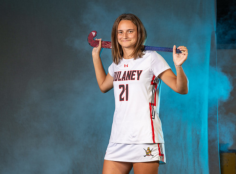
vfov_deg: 11.0
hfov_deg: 14.9
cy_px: 80
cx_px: 129
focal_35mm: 133
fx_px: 903
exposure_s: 1/200
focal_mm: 86
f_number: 5.6
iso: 80
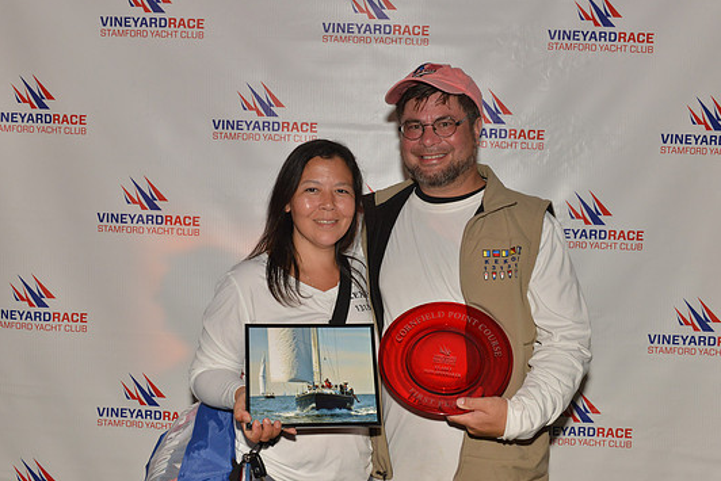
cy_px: 234
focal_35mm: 48
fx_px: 962
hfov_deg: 41.1
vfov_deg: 28.1
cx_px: 358
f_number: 9
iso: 2000
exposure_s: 1/250
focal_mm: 44
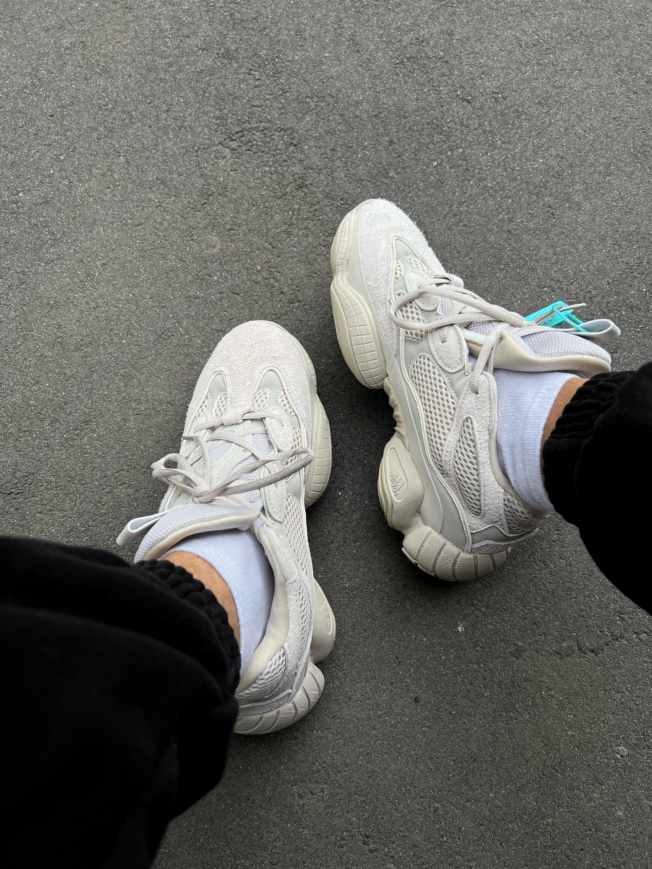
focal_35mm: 26
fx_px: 653
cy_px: 434
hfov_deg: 53.1
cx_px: 326
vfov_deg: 67.3
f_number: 1.5
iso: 50
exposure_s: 1/763
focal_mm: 5.7
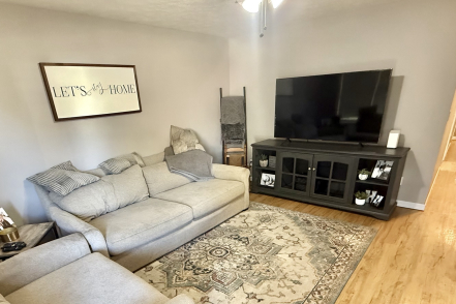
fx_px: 279
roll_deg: +4.0
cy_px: 214
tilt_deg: -23.1
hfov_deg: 78.4
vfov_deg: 55.4
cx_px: 208
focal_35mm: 22
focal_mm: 2.22
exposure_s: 1/60
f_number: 2.2
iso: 1000
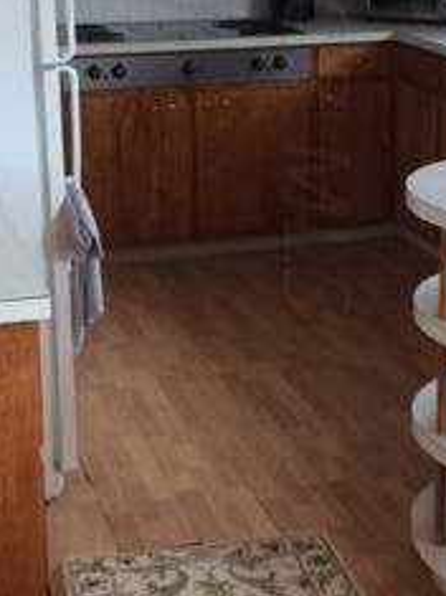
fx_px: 1358
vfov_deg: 24.5
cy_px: 152
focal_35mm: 79
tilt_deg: -13.2
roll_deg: +0.6
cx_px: 317
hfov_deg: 18.6
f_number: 2.2
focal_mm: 4.15
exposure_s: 1/30
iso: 125
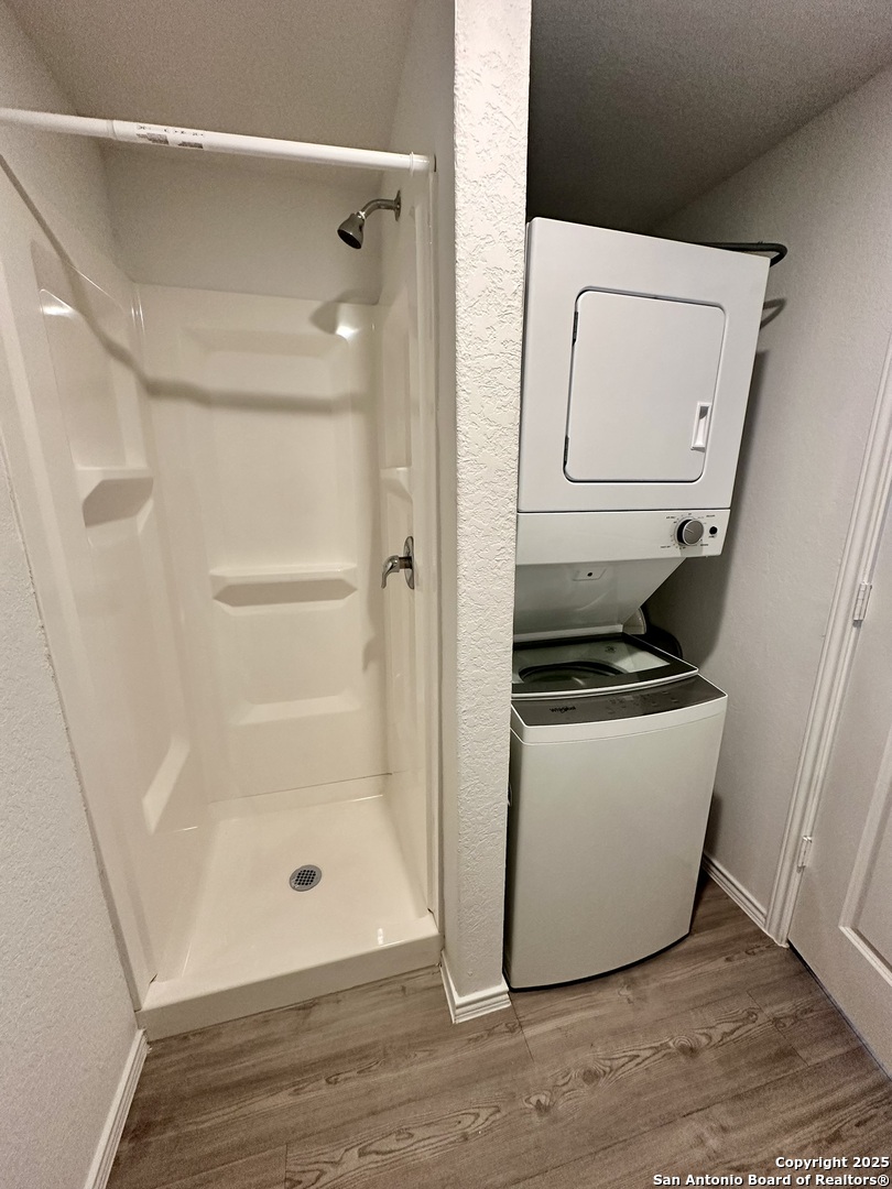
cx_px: 446
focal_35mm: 14
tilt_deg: -14.1
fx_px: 481
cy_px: 594
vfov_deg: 102.1
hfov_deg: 85.7
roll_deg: -1.7
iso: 250
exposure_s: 1/120
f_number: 2.2
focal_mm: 2.22
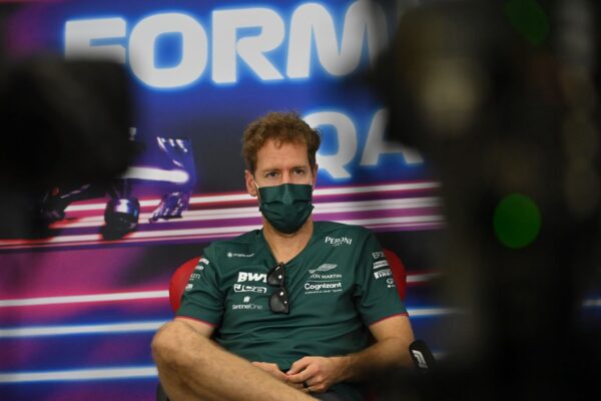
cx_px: 300
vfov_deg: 7.6
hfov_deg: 11.4
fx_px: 3005
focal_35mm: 180
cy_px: 200
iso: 3200
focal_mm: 180
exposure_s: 1/640
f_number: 4
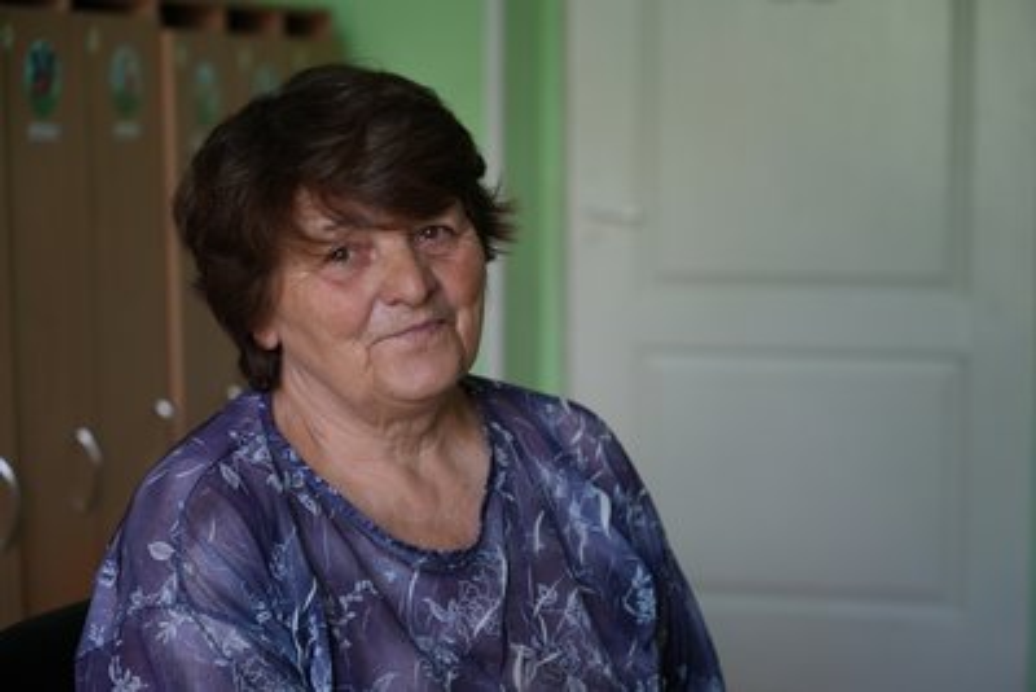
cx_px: 518
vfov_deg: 18.4
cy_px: 346
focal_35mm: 74
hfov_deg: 27.3
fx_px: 2130
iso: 800
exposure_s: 1/200
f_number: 4
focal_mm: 74
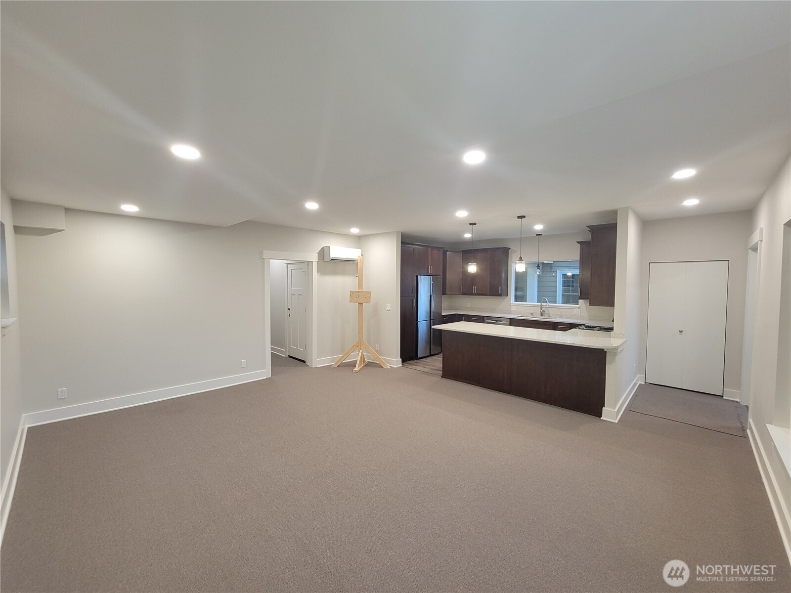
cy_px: 296
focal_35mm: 13
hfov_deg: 106.2
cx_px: 396
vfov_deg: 89.9
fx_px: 297
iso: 250
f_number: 2.2
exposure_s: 1/60
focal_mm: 2.2
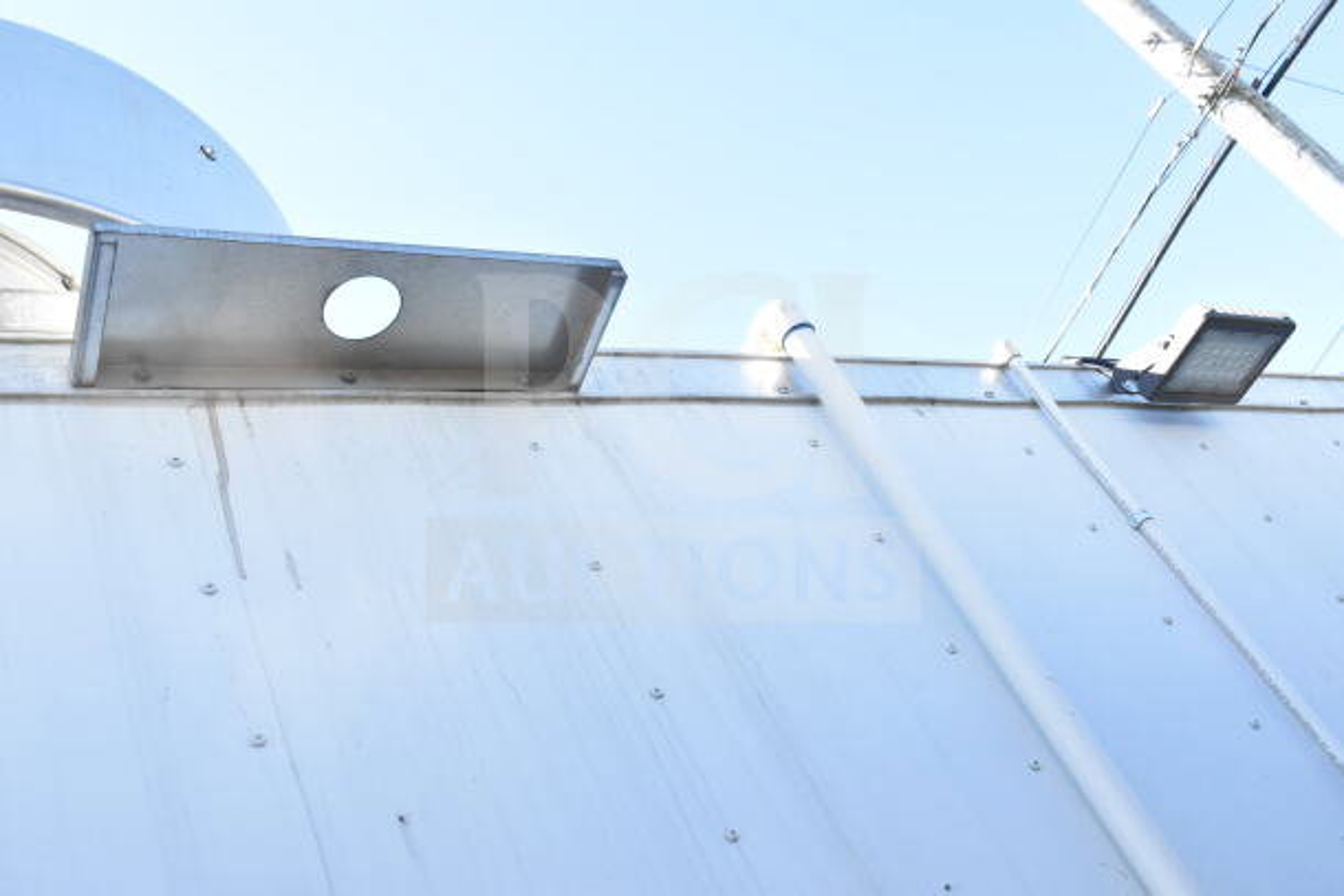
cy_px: 448
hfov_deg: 53.1
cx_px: 672
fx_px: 1344
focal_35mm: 36
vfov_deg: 36.9
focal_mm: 24
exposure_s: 1/400
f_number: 10
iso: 1600
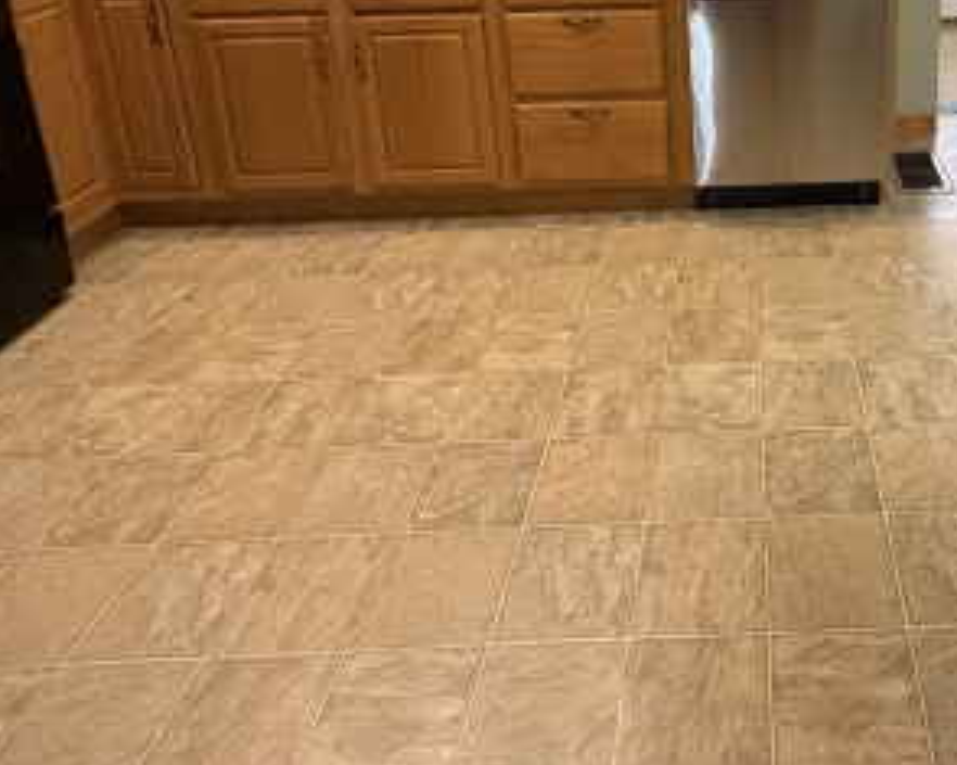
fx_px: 878
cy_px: 3
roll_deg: +1.6
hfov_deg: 53.5
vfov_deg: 41.2
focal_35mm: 31
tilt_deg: -13.8
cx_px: 763
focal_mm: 2.22
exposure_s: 1/120
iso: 500
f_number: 2.2
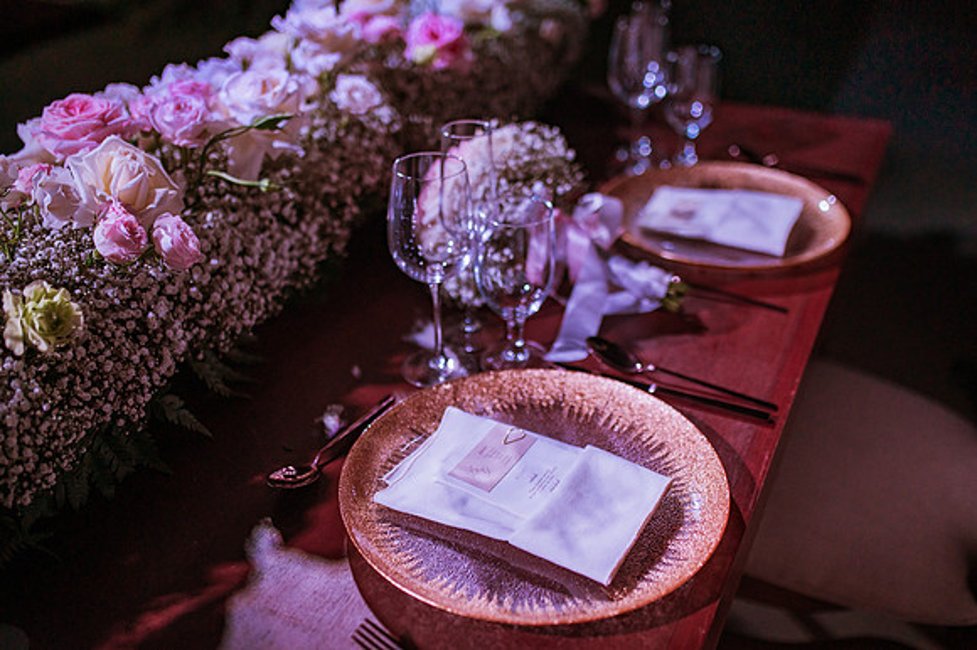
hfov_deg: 54.5
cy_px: 325
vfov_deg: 37.8
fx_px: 949
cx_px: 488
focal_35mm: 35
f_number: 1.8
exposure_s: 1/5000
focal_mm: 35
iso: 2000
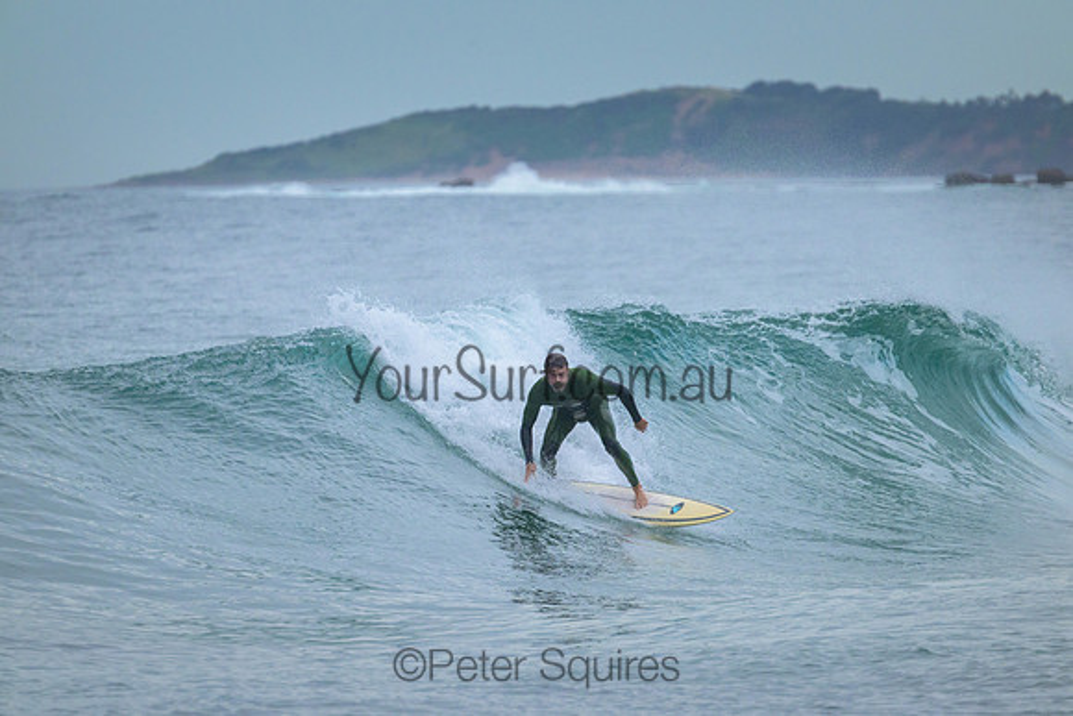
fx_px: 18483
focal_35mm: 620
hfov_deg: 3.3
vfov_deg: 2.2
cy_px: 358
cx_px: 536
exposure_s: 1/1250
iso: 2500
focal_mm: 620
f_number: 11
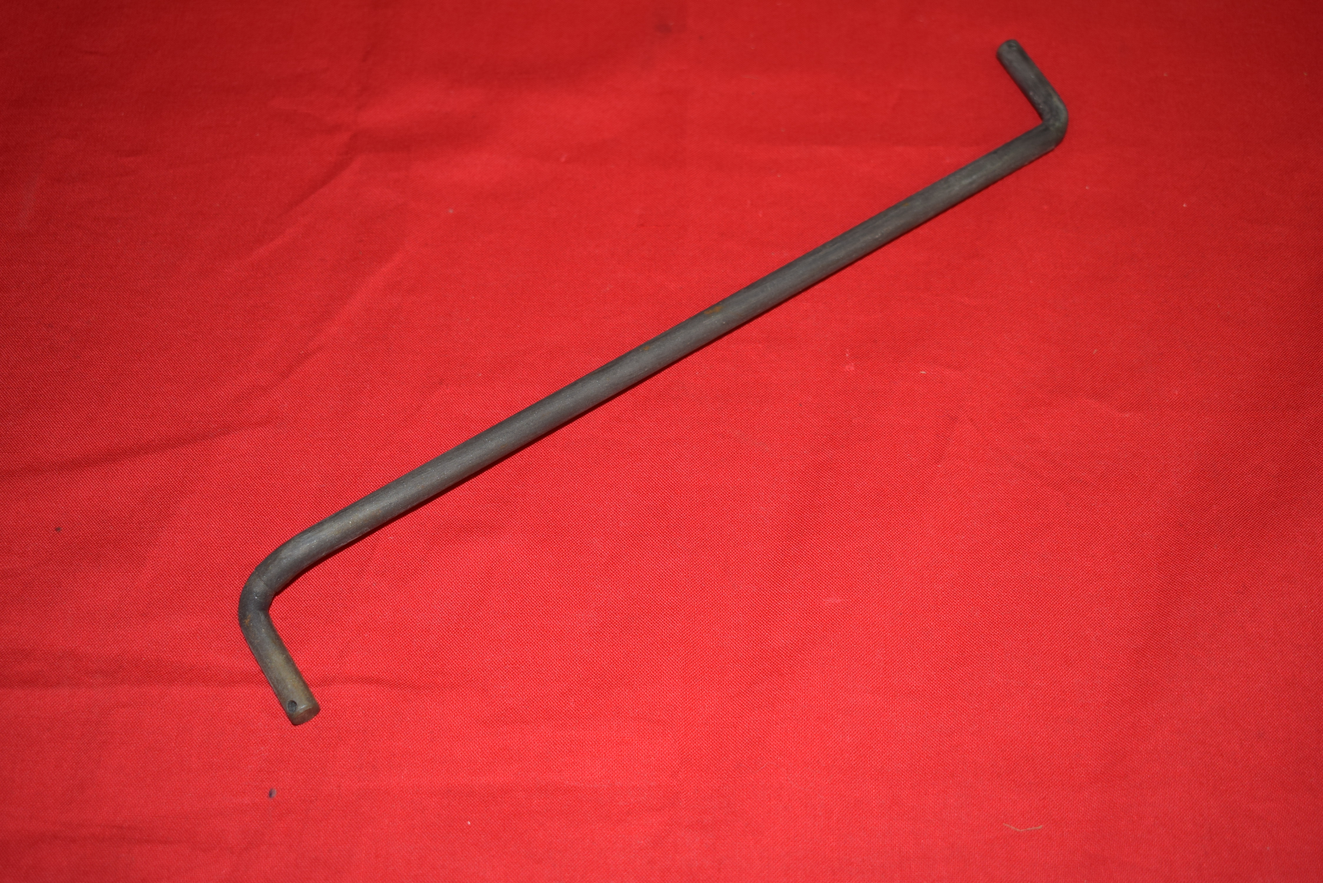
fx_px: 1709
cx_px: 662
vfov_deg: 29.0
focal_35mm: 46
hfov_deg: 42.3
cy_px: 442
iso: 160
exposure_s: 1/25
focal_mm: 31
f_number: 5
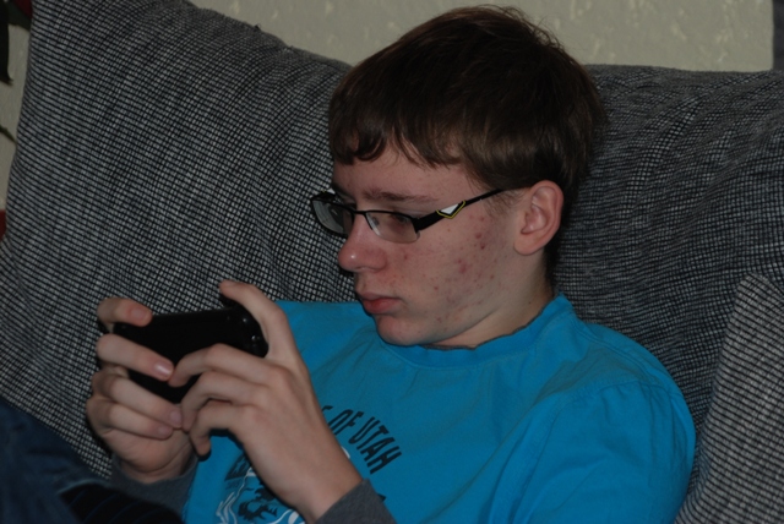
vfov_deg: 5.6
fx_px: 5395
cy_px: 262
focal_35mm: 248
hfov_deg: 8.3
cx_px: 392
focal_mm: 165
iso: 220
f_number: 6.3
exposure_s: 1/60
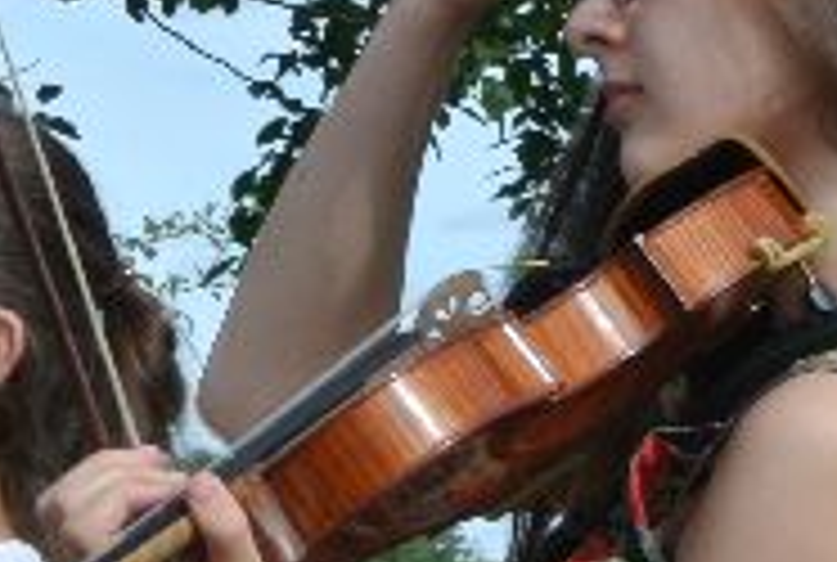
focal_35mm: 348
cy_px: 434
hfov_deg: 5.9
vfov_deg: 4.0
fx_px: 8110
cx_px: 212
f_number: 11
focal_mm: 30
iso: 100
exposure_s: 1/100
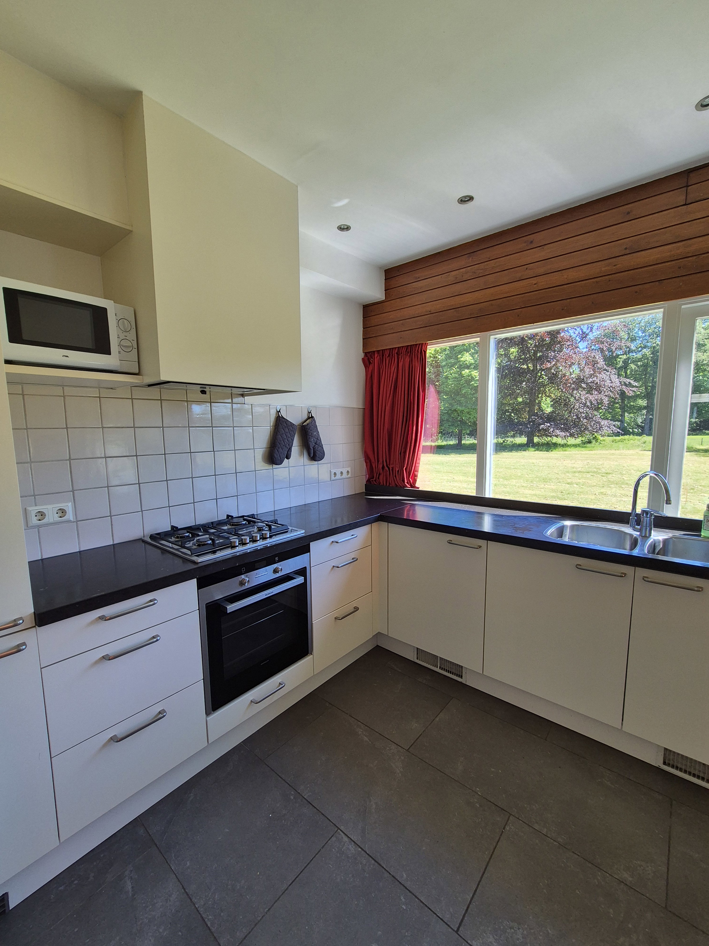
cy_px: 473
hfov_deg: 89.9
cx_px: 354
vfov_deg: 106.2
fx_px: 355
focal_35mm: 13
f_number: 2.2
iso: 50
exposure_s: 1/121
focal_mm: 2.2
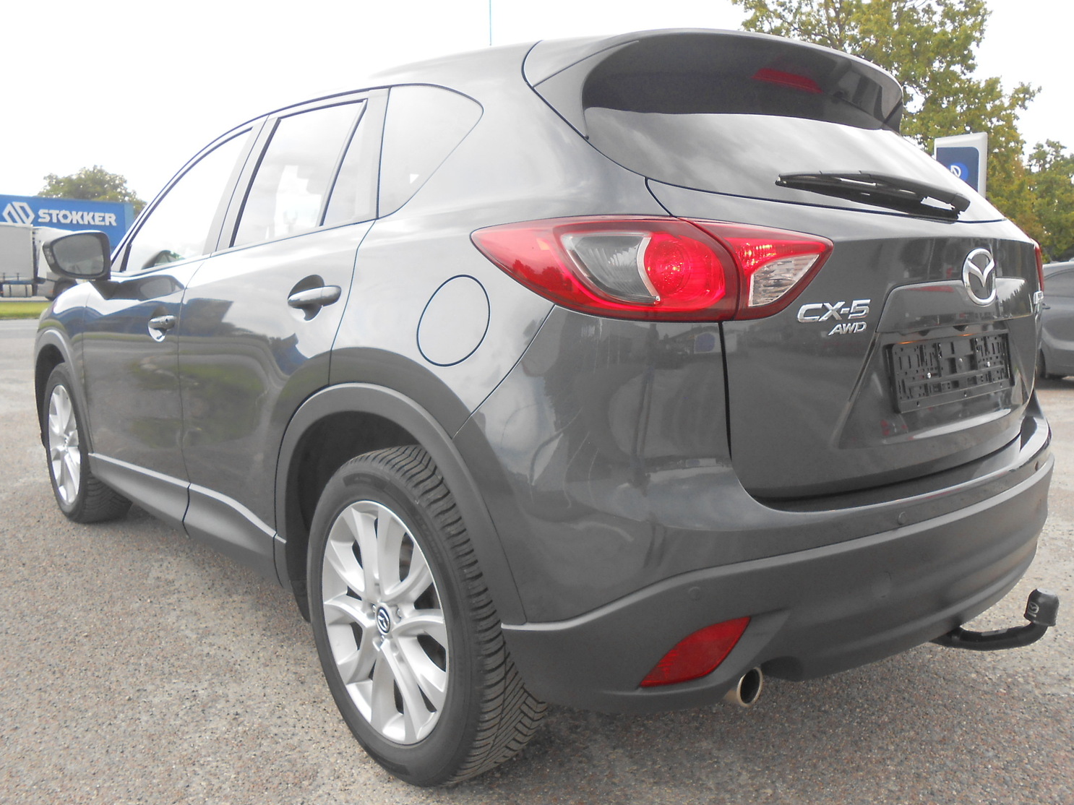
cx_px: 549
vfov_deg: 49.7
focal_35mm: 28
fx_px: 869
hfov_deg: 63.4
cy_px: 384
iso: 80
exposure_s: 1/40
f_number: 3.5
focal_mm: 4.6
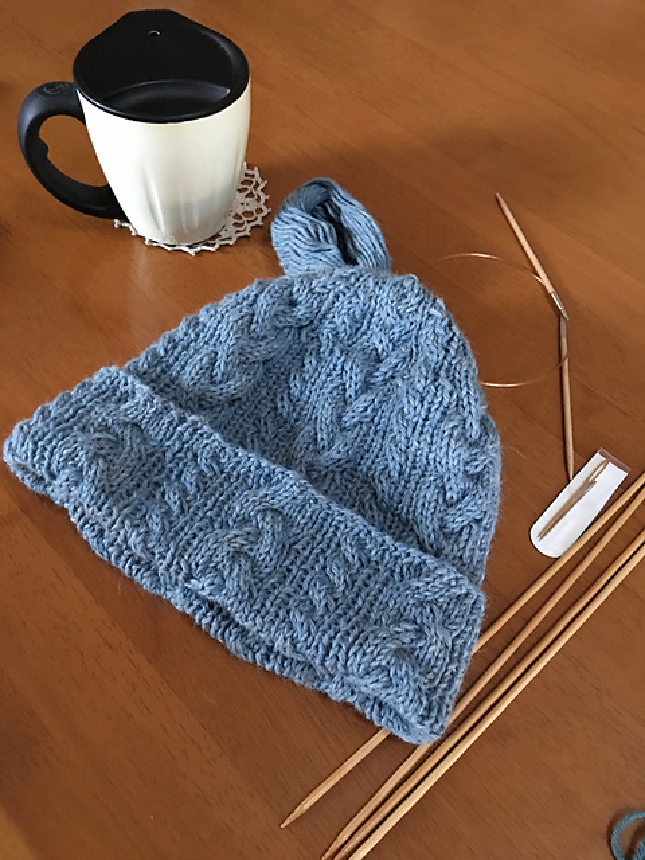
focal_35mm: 29
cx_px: 322
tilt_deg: -56.5
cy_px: 430
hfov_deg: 48.2
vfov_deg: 61.7
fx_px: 720
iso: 80
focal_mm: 4.15
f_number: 2.2
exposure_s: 1/4
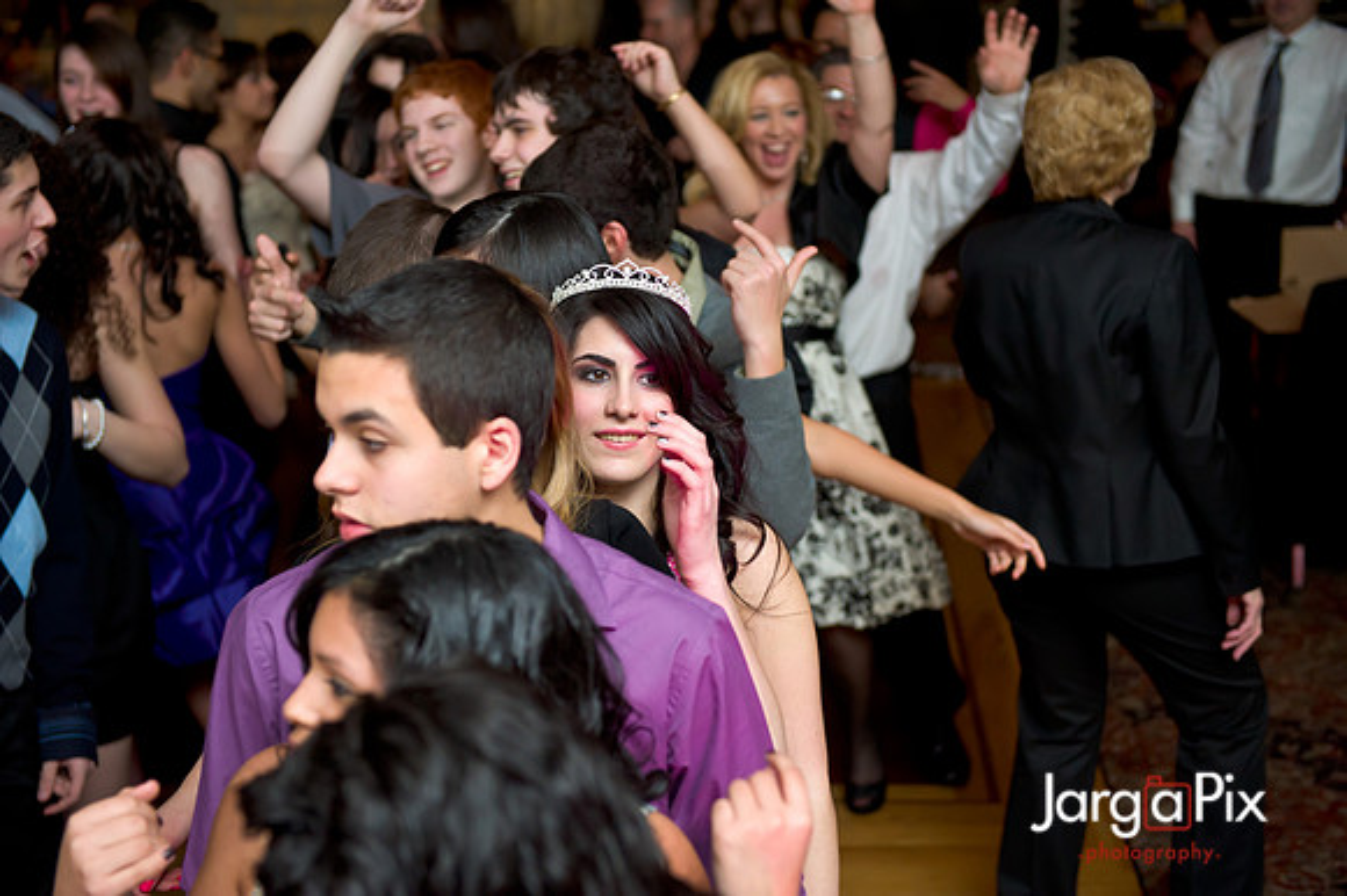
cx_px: 674
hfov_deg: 34.5
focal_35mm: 58
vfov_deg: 23.4
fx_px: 2169
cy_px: 448
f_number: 3.2
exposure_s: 1/100
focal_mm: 58
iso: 1600
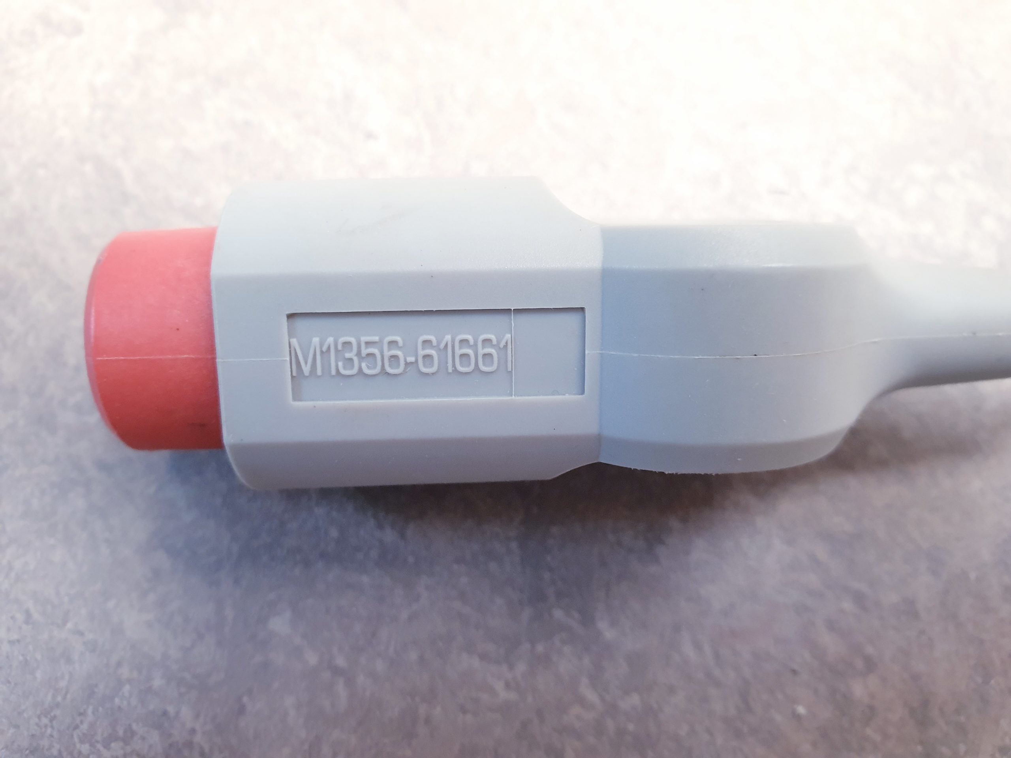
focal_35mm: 26
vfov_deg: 53.1
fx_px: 759
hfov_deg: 67.3
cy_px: 379
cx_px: 506
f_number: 2.4
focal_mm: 4.3
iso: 160
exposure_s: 1/50
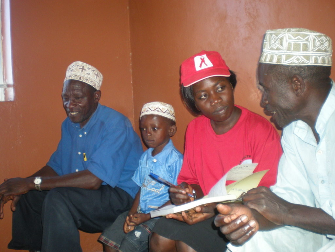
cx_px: 168
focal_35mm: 38
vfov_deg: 37.7
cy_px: 126
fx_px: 368
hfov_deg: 49.0
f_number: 3.1
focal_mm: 6.3
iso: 173
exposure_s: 1/60
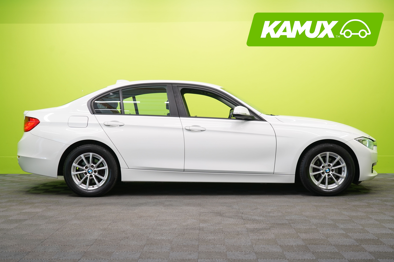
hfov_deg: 41.1
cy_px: 131
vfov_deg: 28.1
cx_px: 197
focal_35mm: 48
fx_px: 525
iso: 400
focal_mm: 48
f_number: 5
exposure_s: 1/30
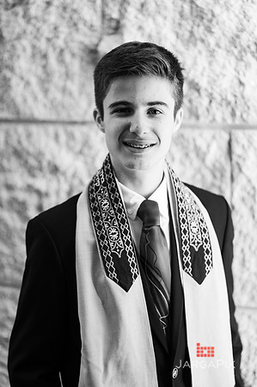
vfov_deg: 23.9
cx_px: 128
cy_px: 194
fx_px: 912
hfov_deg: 16.0
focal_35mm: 85
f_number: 2
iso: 200
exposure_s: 1/125
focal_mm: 85
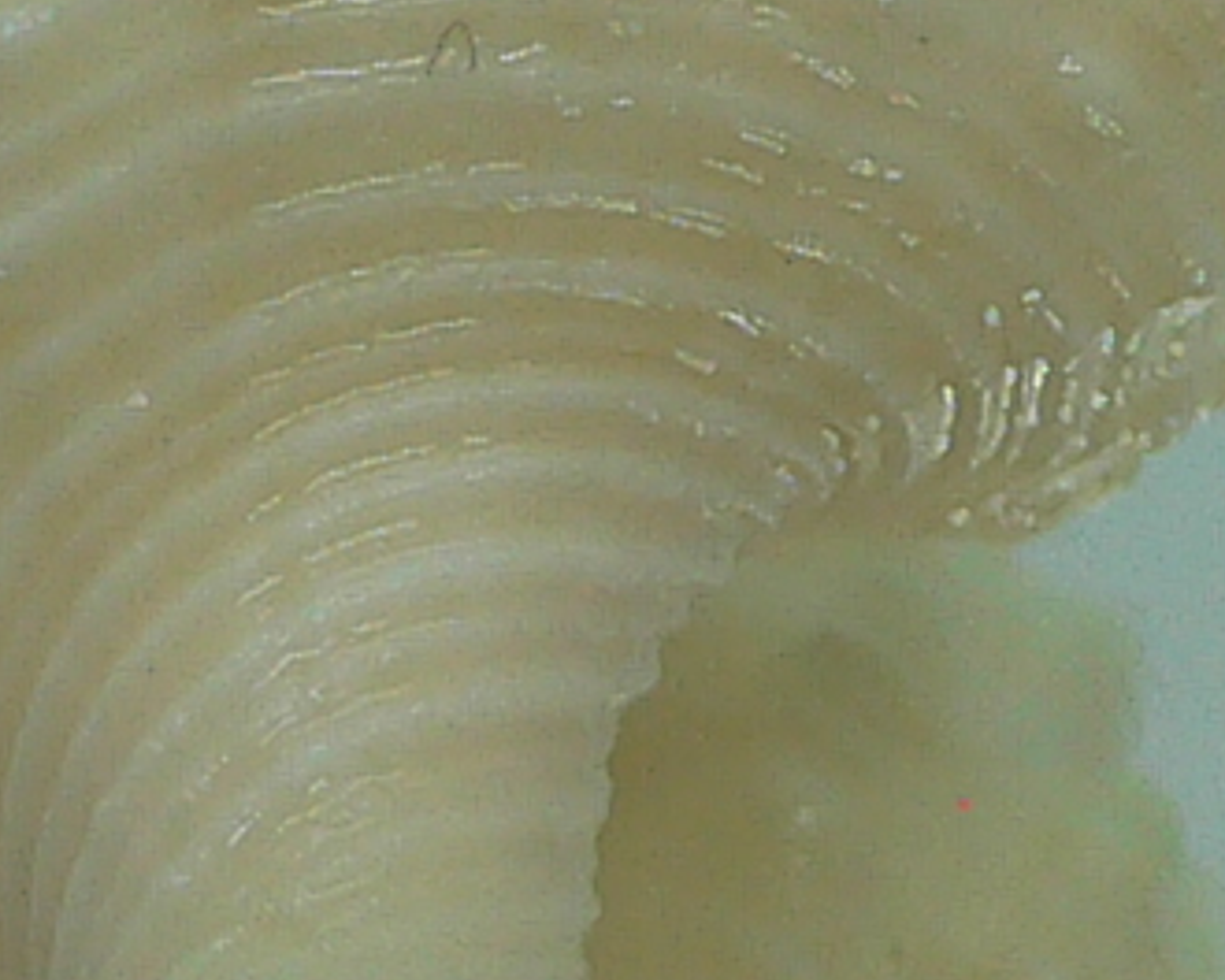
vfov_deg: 7.4
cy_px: 252
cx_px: 546
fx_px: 7577
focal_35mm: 209
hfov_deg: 9.2
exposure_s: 1/60
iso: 80
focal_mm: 4.6
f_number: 2.8
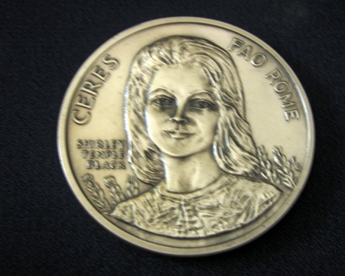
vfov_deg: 29.7
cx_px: 175
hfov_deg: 36.6
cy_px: 138
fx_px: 521
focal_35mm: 51
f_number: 3
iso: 100
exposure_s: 1/7.8
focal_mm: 11.6
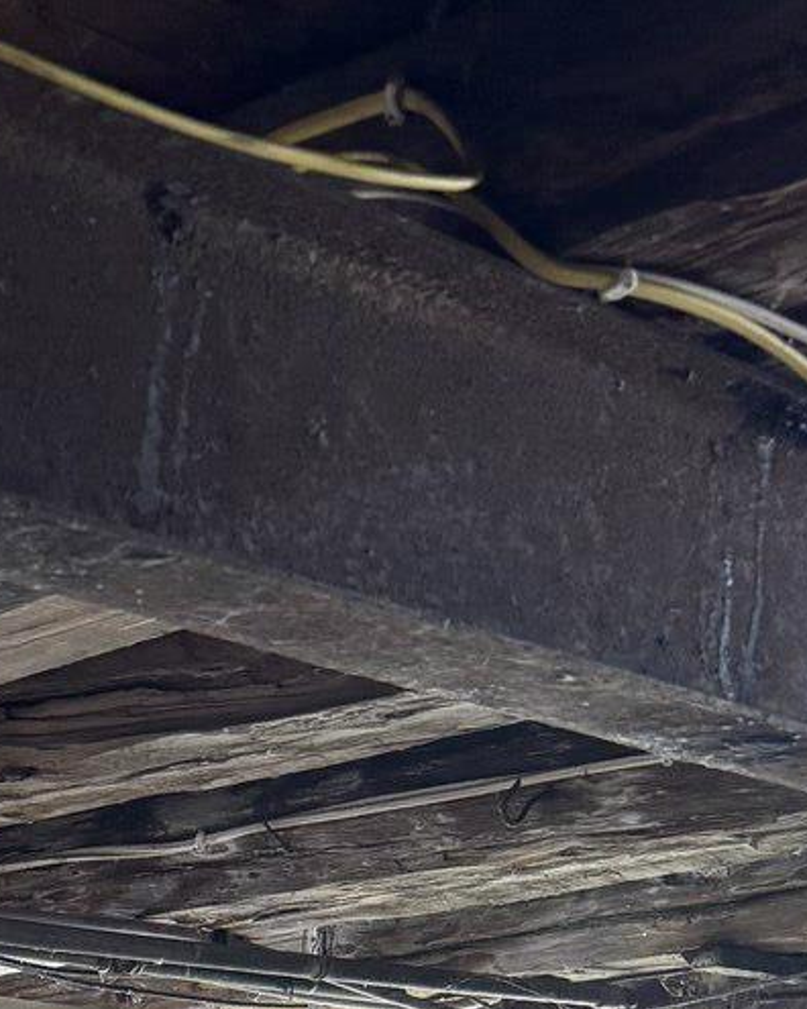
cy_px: 1822
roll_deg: -0.6
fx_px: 2896
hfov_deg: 15.7
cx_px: 67
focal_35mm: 97
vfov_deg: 16.5
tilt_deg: -9.6
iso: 250
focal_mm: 6.76
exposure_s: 1/60
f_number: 1.78
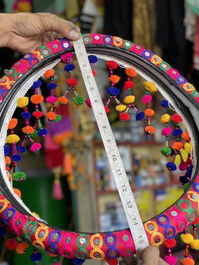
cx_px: 100
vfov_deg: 36.8
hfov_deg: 28.0
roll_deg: +5.5
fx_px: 399
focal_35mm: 52
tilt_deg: +6.7
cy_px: 132
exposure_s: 1/100
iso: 125
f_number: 2
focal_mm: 6
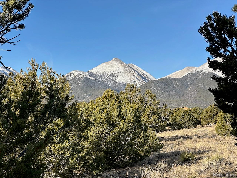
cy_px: 89
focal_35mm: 77
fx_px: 527
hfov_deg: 25.3
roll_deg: -0.1
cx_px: 118
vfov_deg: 19.1
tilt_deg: +5.8
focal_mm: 9
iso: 32
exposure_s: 1/570
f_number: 2.8
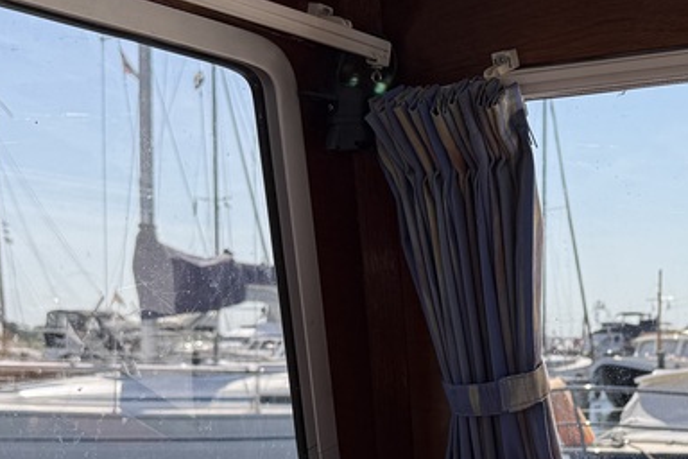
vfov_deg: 17.1
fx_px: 1491
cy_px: 450
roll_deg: +0.2
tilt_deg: -3.8
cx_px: 598
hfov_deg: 25.3
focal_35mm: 78
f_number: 1.78
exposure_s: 1/2370
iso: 80
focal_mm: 6.76
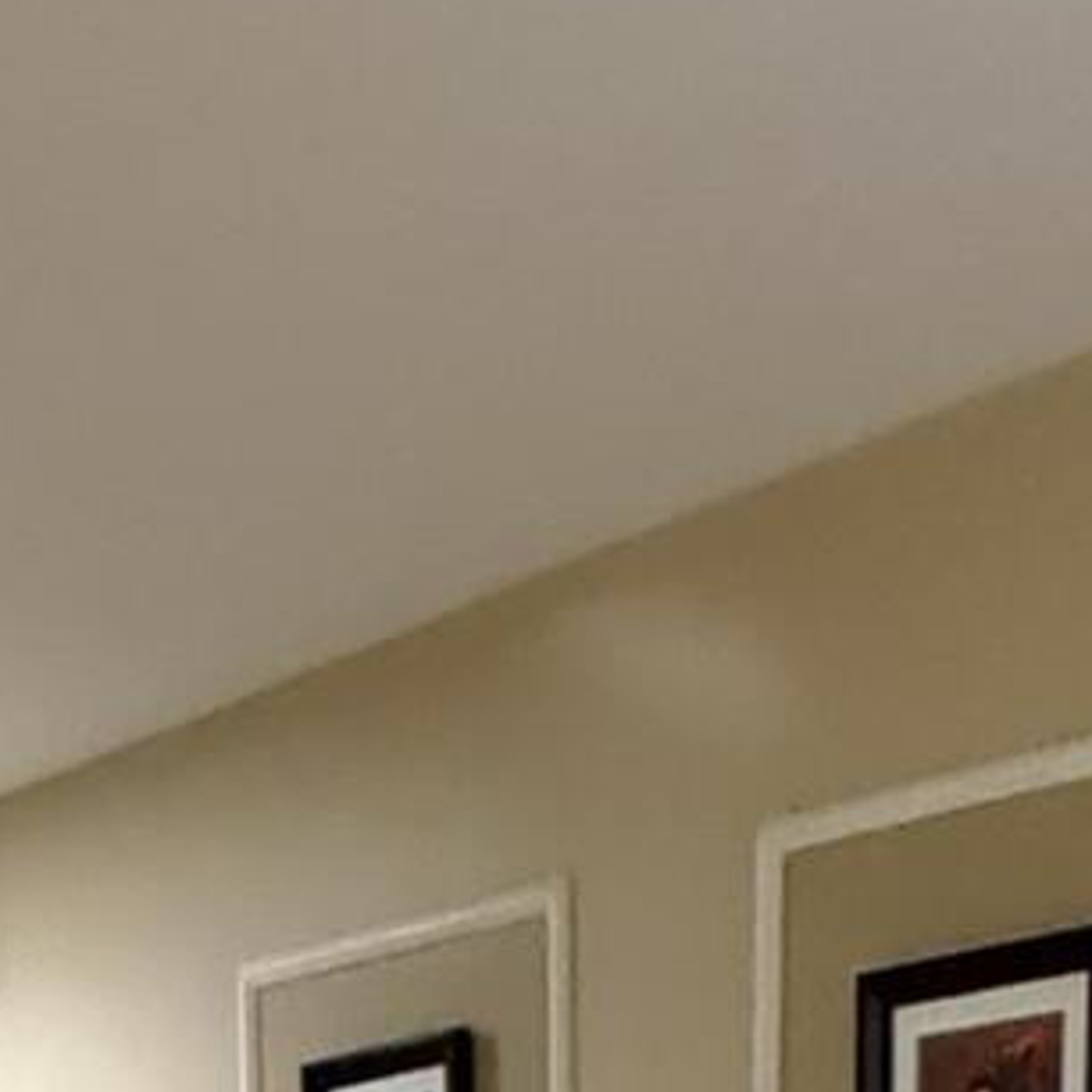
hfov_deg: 20.9
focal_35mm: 81
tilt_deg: -12.9
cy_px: 2152
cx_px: 93
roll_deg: +2.1
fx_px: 2891
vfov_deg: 16.5
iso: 800
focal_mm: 2.22
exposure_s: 1/60
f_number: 2.2
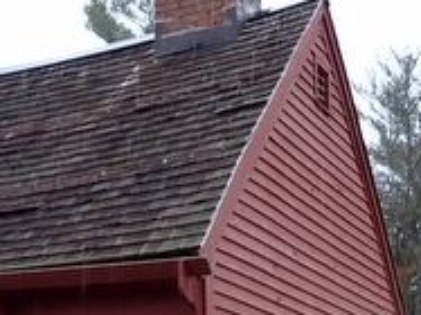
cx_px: -18
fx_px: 1301
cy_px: 414
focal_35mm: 107
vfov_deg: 13.3
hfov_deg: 17.9
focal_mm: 4.5
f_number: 2
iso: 100
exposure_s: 1/125
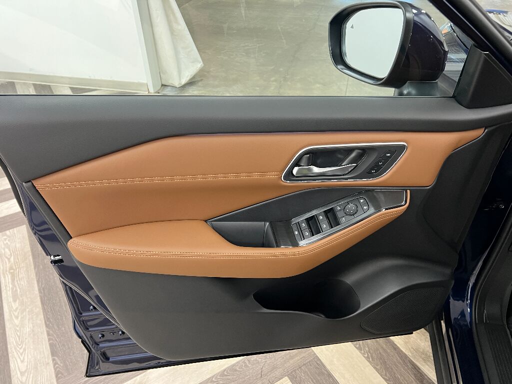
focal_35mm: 26
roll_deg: +1.7
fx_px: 385
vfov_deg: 53.1
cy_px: 192
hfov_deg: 67.3
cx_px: 256
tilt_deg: -35.9
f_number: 1.5
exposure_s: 1/60
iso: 320
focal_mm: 5.7
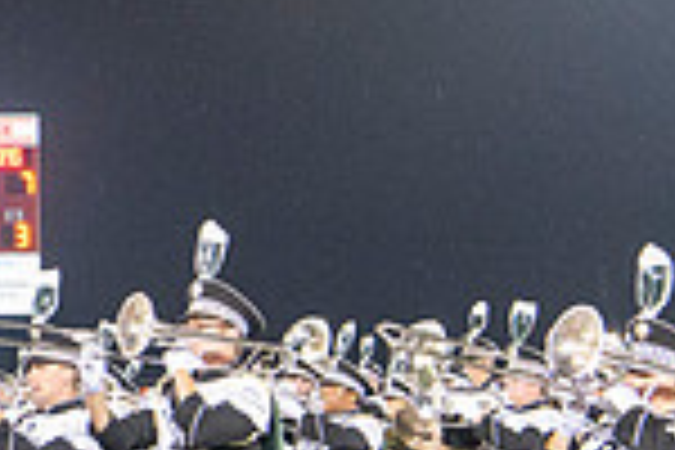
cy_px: 322
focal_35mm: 178
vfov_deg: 7.7
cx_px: -576
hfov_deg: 10.8
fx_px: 3337
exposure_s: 1/125
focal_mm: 46
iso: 5000
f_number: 5.6
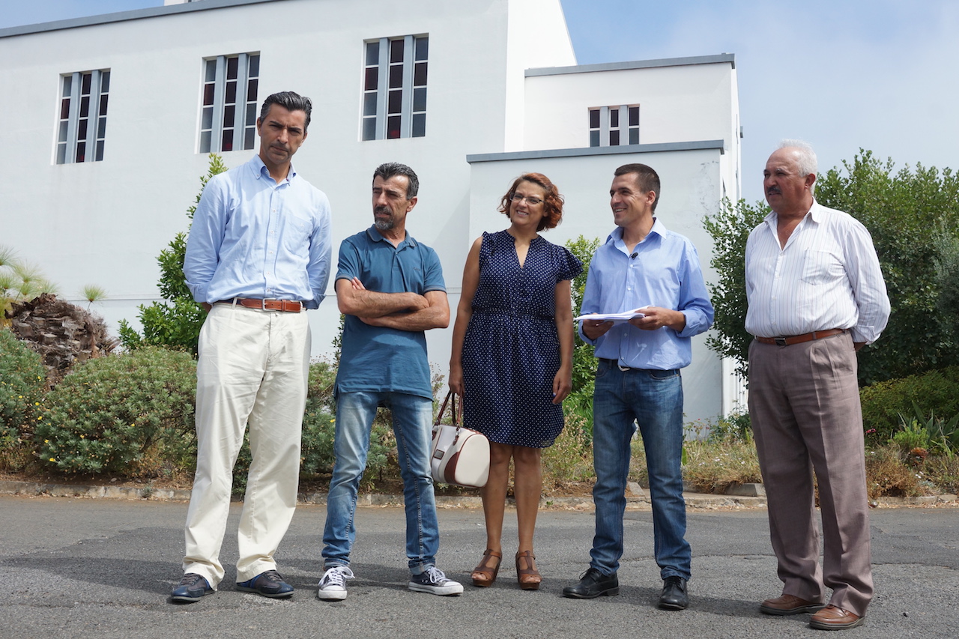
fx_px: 959
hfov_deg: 53.1
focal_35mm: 36
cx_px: 480
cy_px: 320
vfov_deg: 36.9
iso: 400
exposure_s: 1/800
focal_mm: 24
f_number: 8
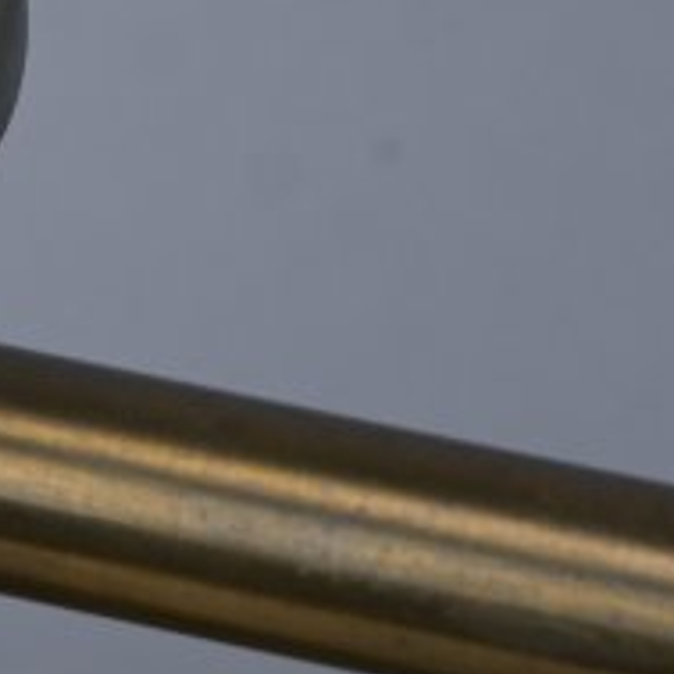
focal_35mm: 333
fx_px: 7329
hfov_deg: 5.1
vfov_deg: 5.2
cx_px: -963
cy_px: -218
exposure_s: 1/80
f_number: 8
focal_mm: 41
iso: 400
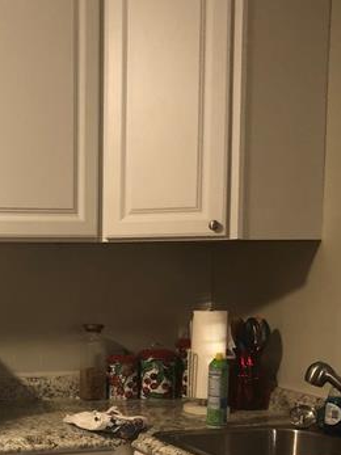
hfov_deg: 22.9
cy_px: 355
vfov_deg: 30.5
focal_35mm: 62
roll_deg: +1.4
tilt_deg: -4.5
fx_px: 815
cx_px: 17
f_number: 1.8
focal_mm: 3.99
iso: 40
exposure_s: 1/15
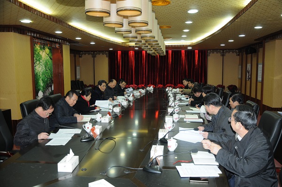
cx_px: 141
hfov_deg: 59.6
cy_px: 94
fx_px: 246
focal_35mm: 32
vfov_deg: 41.6
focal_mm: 21
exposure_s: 1/60
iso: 640
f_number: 3.8
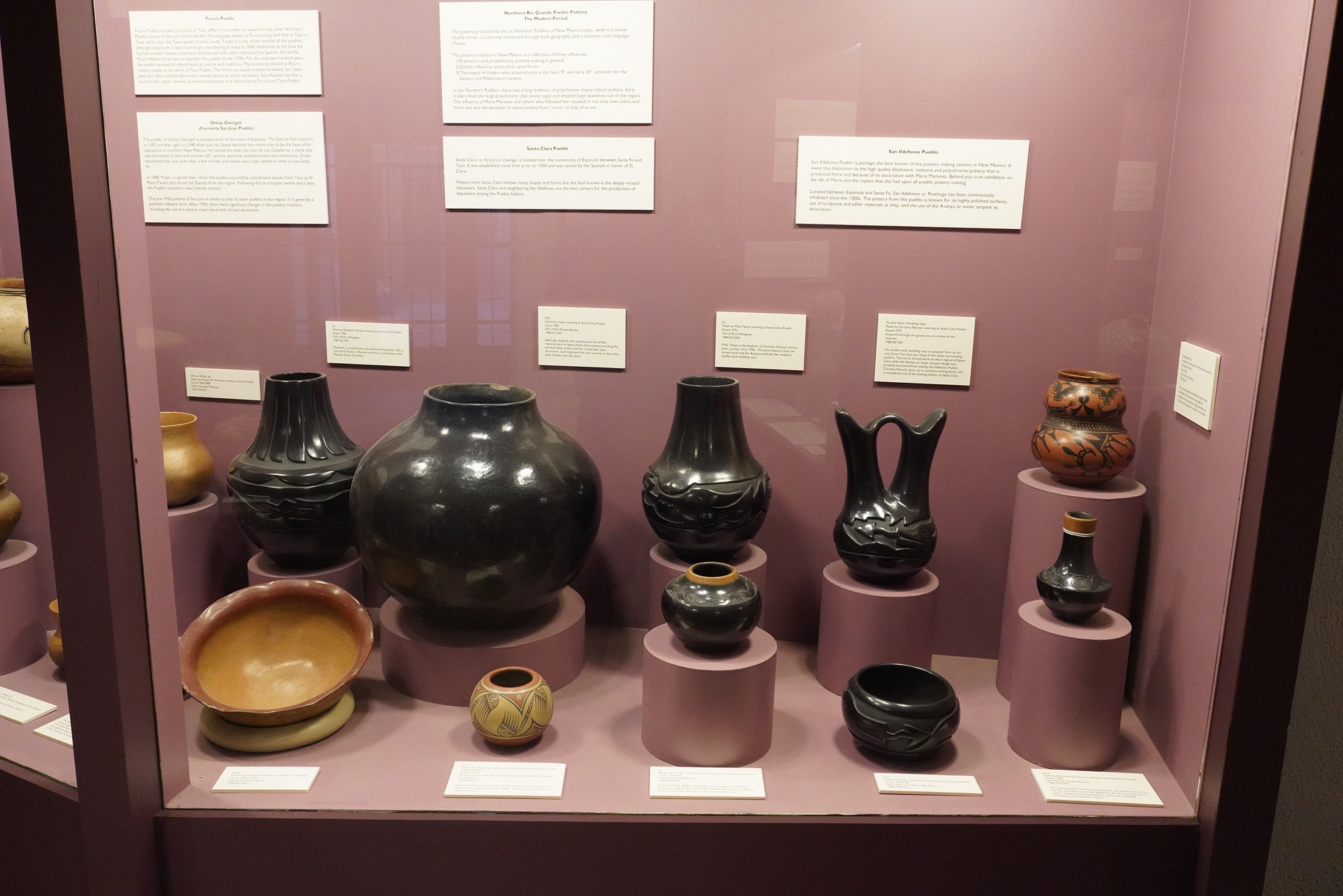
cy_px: 448
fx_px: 1119
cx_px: 672
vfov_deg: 43.6
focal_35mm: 30
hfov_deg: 61.9
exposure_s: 1/100
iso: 6400
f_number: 8
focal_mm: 30
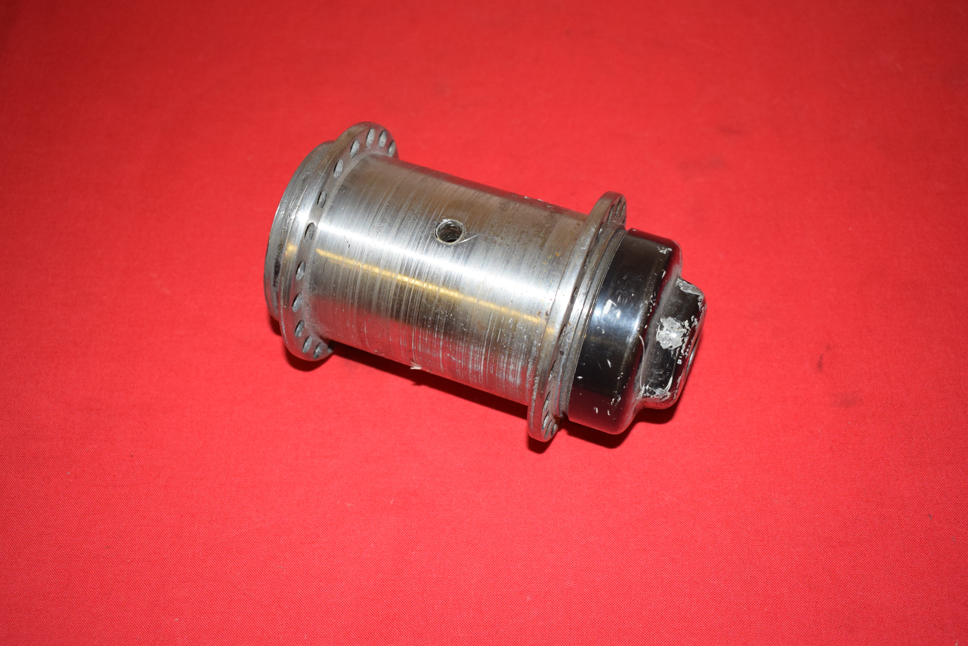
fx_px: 1170
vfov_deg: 30.9
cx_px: 484
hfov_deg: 45.0
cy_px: 323
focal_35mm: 44
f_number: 5
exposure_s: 1/200
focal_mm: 29
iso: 1250
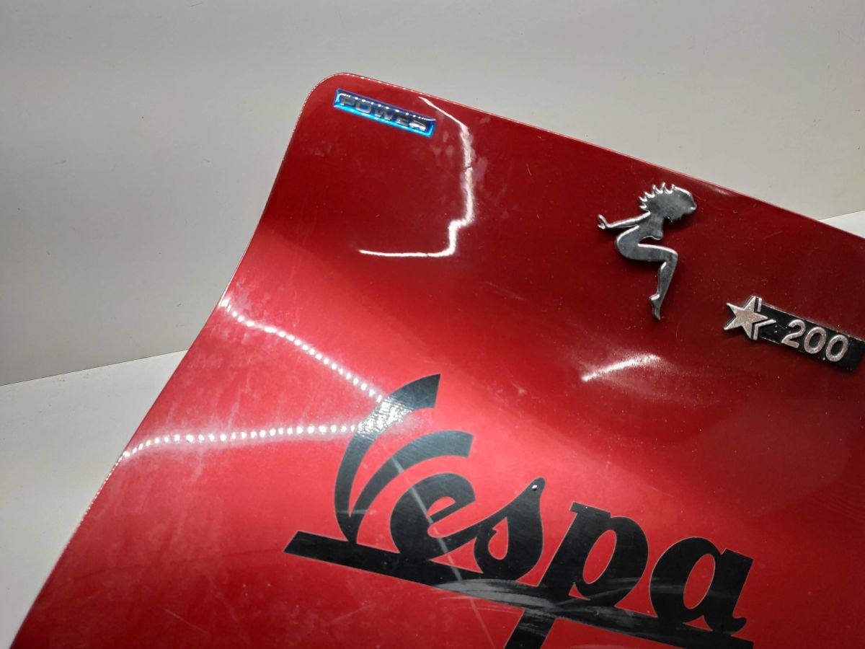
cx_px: 432
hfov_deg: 67.3
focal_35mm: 26
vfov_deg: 53.1
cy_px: 324
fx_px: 650
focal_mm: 4.77
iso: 237
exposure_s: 1/100
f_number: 1.75
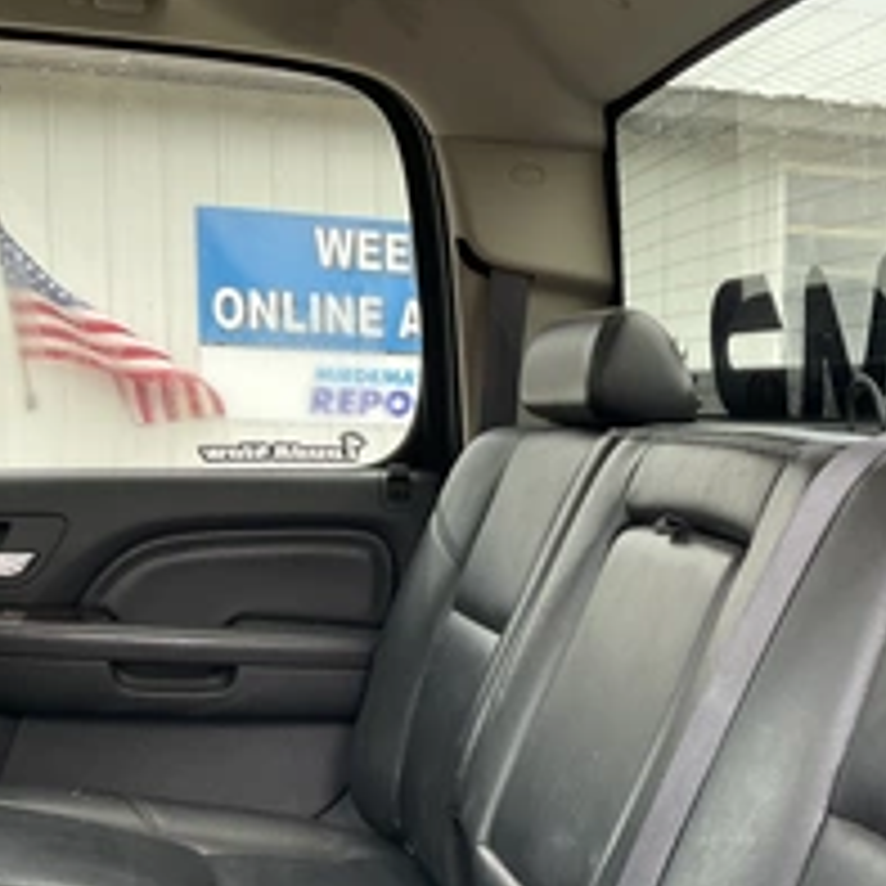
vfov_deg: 32.2
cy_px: 666
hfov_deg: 32.1
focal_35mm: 52
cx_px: 675
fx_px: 1506
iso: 50
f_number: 1.8
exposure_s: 1/122
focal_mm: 3
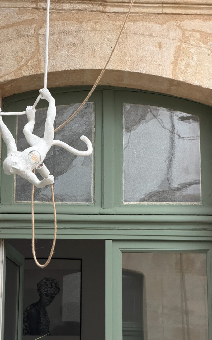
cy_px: 167
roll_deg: -0.5
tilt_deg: +13.4
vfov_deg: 18.9
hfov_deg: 11.9
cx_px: 94
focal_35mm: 110
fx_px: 1017
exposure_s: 1/119
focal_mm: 16.89
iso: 400
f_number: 2.8
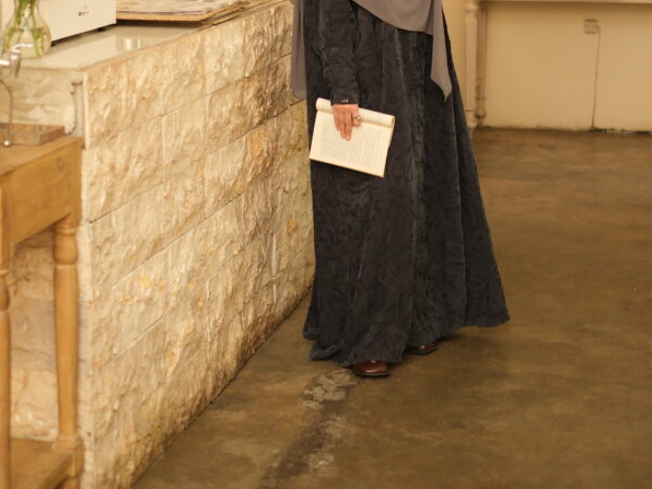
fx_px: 1450
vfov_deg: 18.7
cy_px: 22
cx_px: 326
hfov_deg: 25.3
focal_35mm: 77
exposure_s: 1/250
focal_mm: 35
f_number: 2
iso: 400
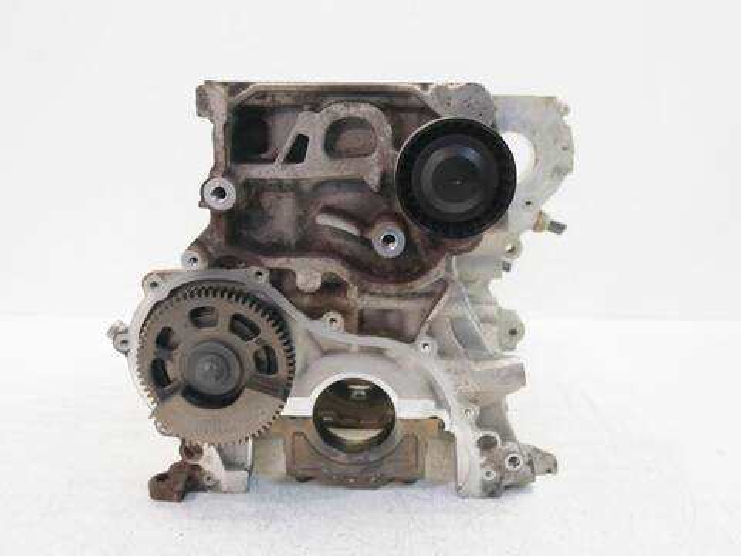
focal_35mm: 30
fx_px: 642
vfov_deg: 46.8
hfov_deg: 60.0
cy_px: 278
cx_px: 370
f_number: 3.7
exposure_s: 1/60
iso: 320
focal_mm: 15
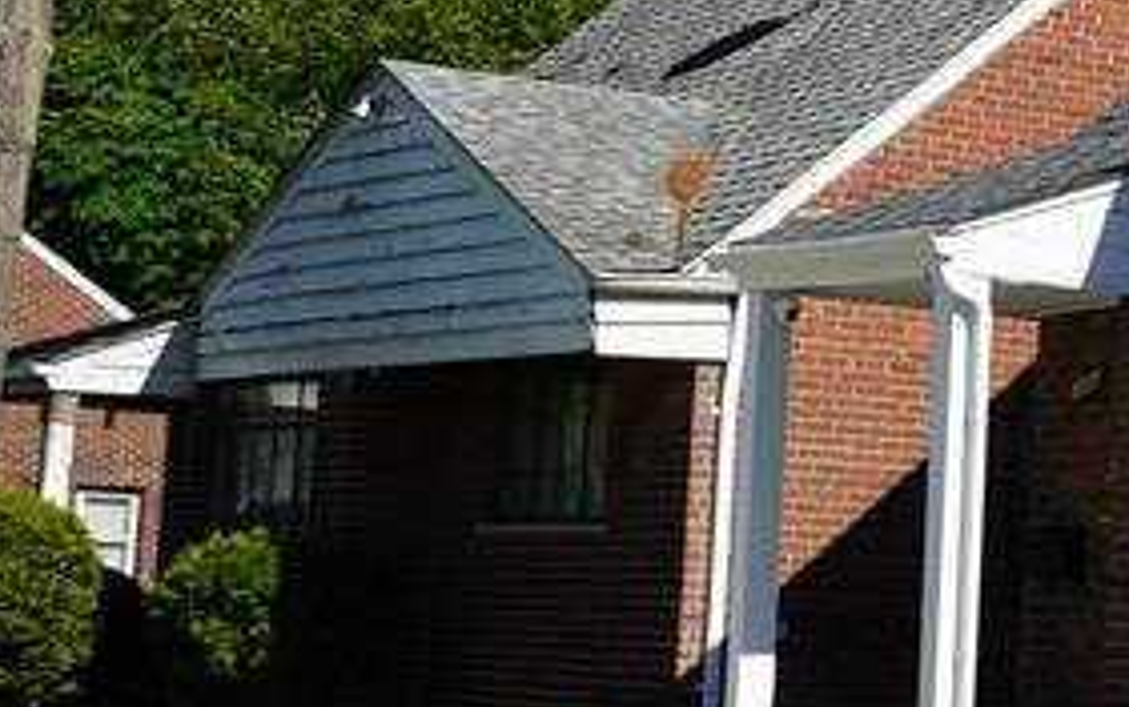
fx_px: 3541
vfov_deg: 11.4
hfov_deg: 15.9
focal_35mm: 115
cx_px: 1908
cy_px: 253
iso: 100
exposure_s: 1/250
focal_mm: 31
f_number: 9
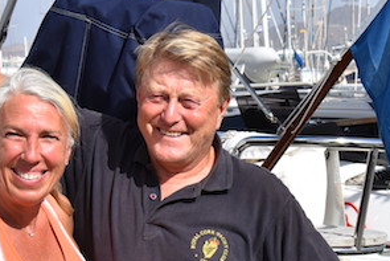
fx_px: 1236
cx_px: 293
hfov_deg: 17.8
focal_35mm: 114
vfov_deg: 12.0
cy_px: 158
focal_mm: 35
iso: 125
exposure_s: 1/500
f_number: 8
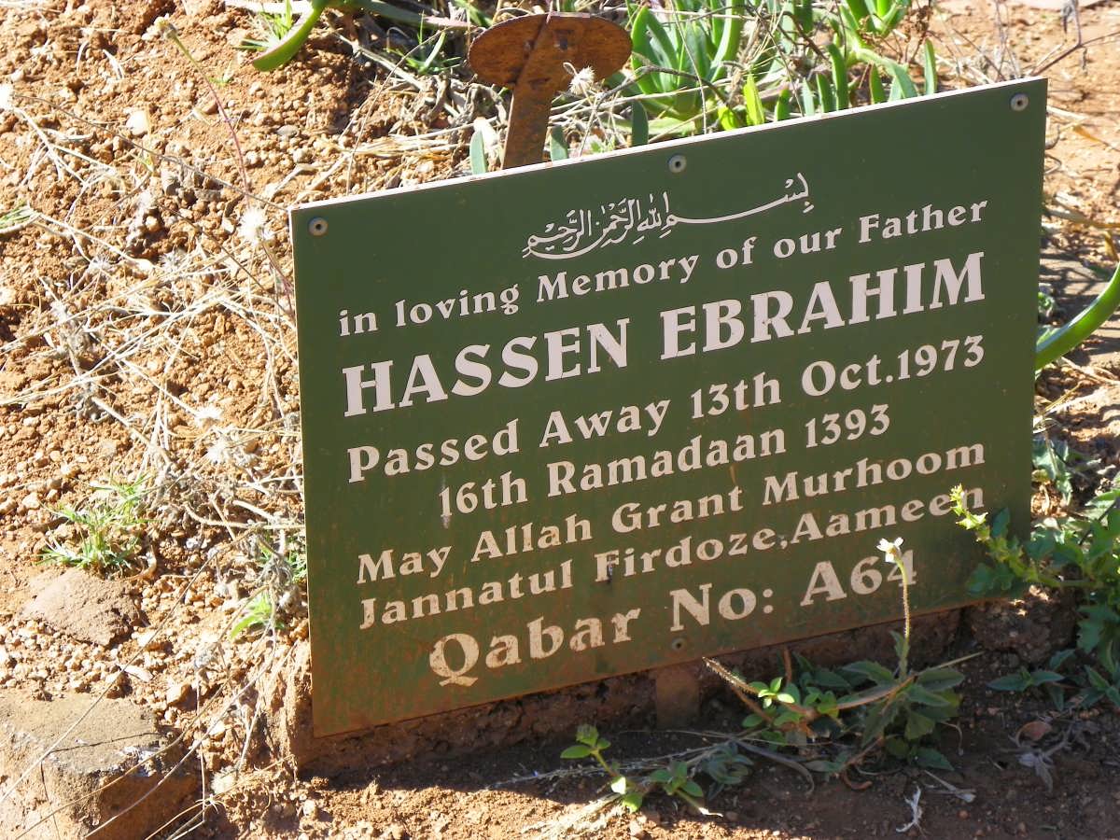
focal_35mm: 157
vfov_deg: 9.5
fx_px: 5080
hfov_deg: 12.6
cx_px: 560
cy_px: 420
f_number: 4.5
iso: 64
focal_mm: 28
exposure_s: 1/125
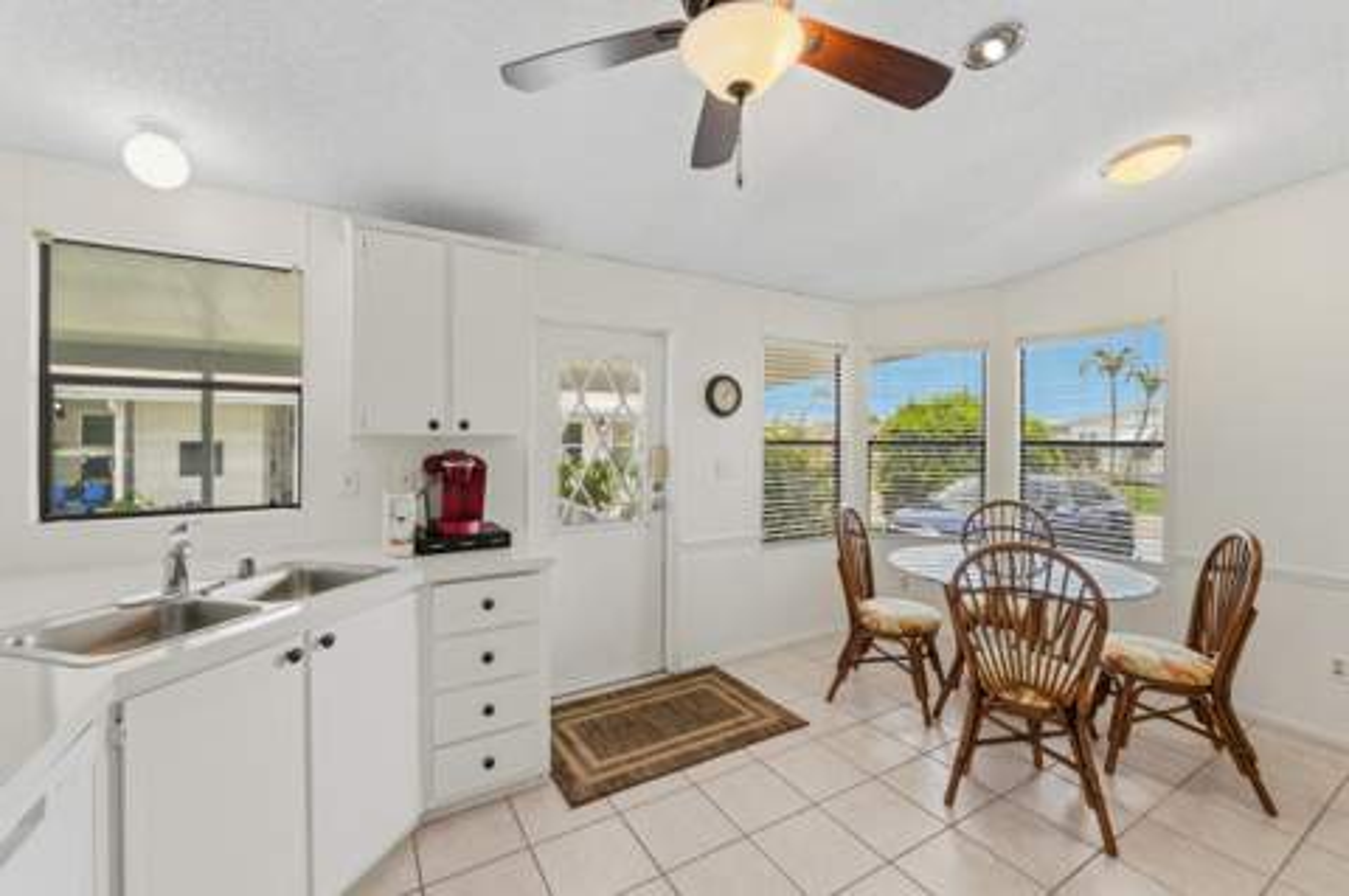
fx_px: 524
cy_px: 448
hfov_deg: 104.3
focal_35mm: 14
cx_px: 674
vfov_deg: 81.1
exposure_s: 1/5
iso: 250
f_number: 9
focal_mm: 14
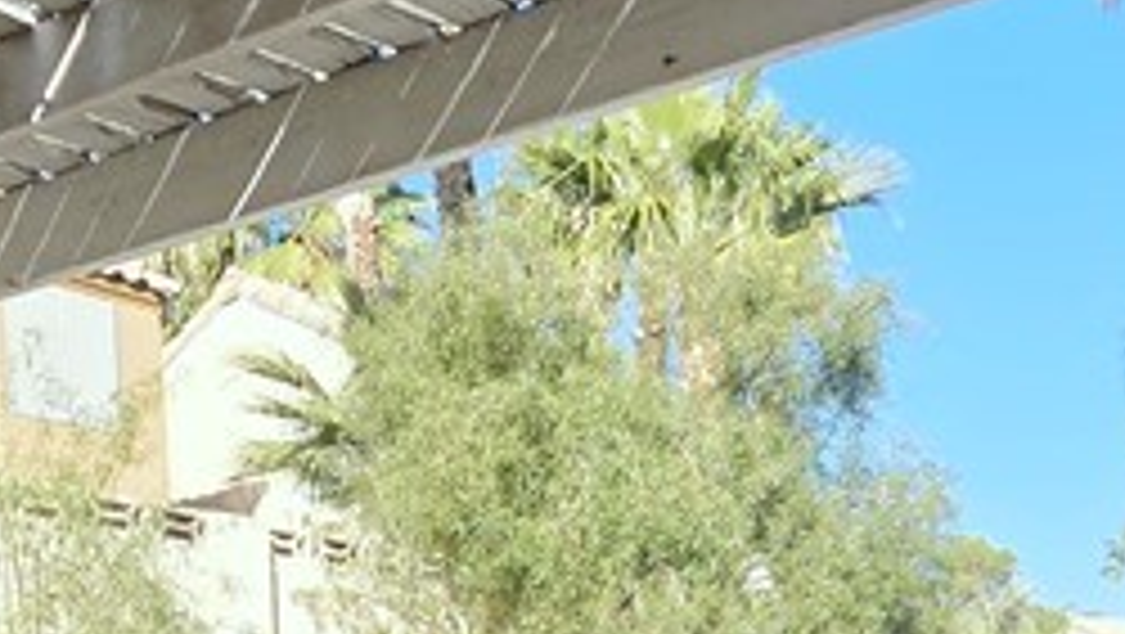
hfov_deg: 35.9
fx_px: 1731
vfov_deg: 17.8
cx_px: 657
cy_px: 1039
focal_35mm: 58
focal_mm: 2.2
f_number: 2.2
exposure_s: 1/1704
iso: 50
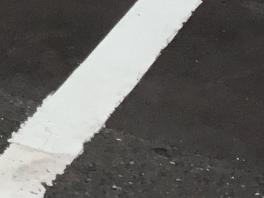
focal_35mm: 223
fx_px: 1700
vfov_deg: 6.3
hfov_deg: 7.8
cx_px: -517
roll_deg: +0.9
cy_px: -300
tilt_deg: -13.4
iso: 25
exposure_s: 1/341
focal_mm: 3.3
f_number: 2.4
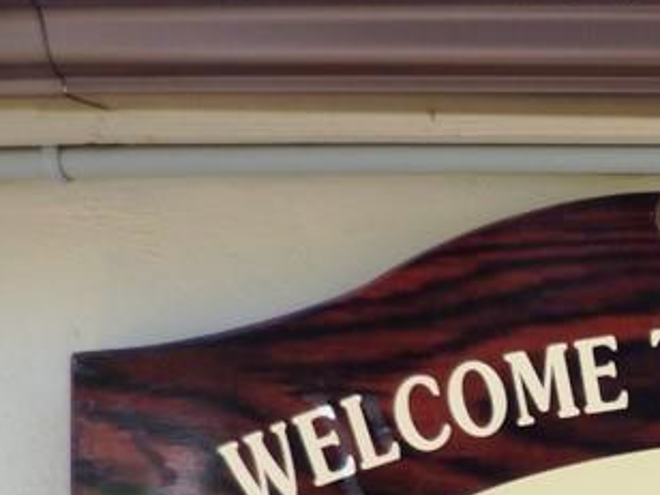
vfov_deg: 20.7
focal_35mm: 65
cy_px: 632
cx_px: 821
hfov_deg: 26.1
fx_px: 1239
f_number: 3.5
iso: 80
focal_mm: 4.1
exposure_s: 1/125
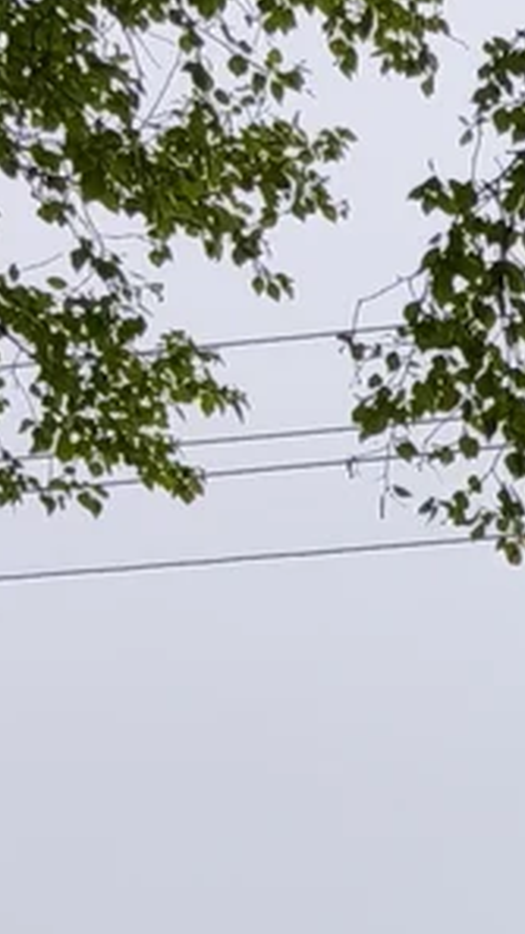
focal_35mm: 180
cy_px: 2178
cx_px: 1776
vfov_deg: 10.4
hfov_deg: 6.0
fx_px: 4456
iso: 50
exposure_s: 1/1776
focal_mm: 6.57
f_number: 1.6
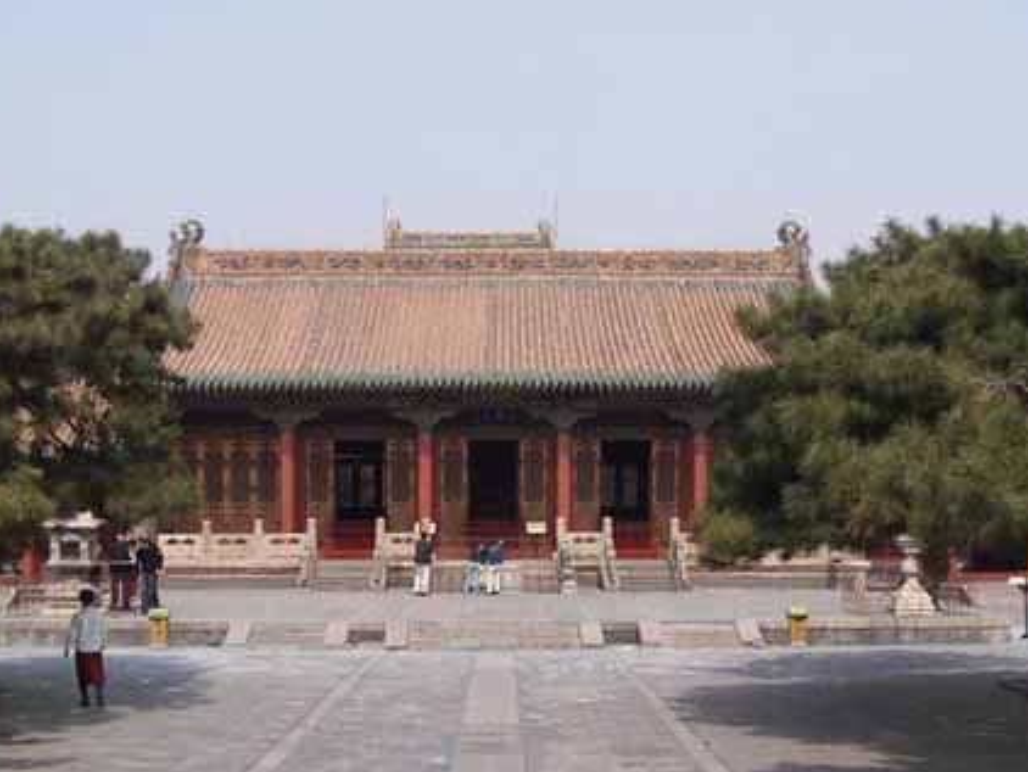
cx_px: 548
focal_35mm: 54
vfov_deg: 26.9
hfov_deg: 35.5
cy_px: 504
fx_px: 1605
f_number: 4
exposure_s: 1/500
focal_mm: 6.3
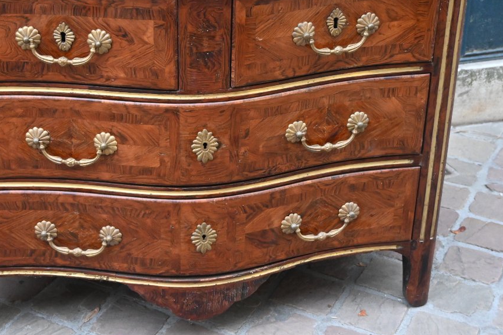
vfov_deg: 20.5
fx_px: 927
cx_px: 161
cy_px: 135
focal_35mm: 66
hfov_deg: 30.1
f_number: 4
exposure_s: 1/125
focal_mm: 31.5
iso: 3200
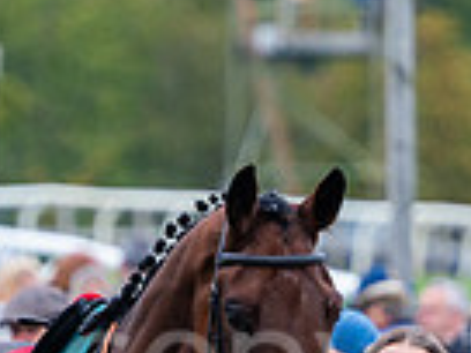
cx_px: 516
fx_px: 12273
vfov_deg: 1.6
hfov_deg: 2.2
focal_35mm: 902
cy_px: 585
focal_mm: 220
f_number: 4
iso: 800
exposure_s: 1/1000
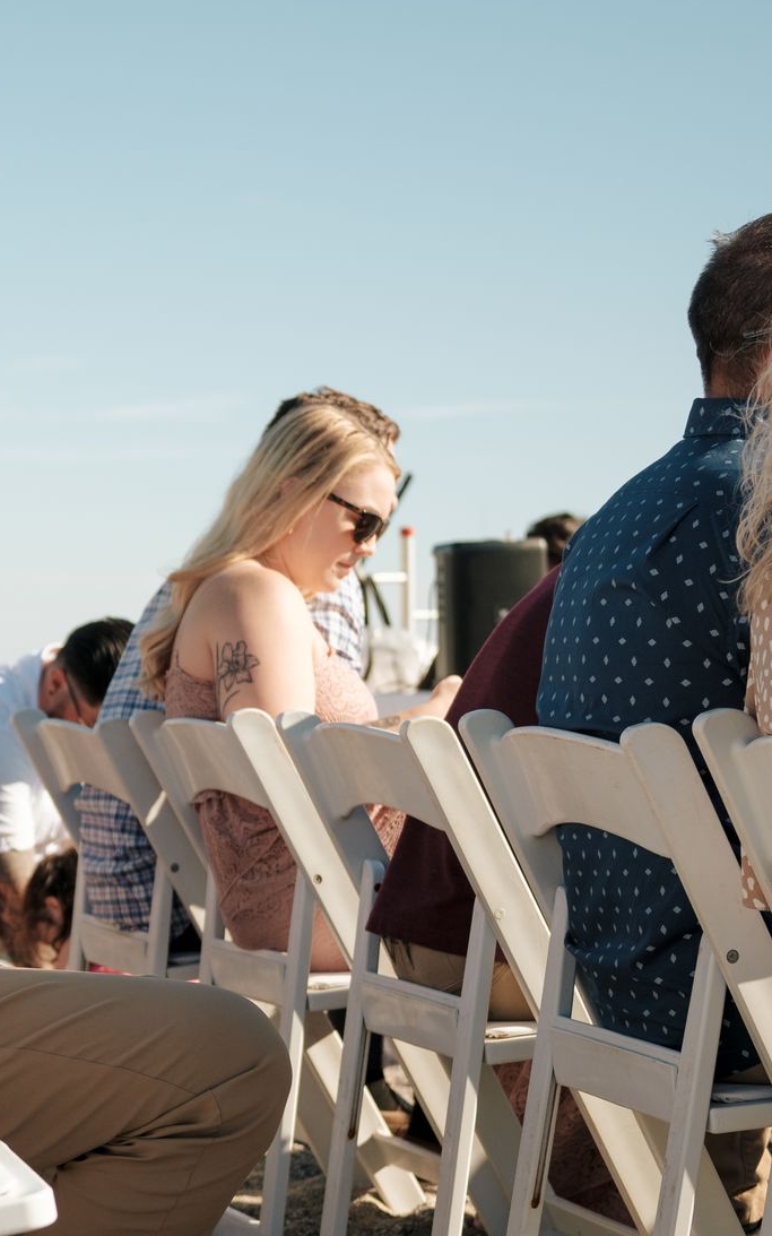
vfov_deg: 21.4
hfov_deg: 13.1
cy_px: 794
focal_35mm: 97
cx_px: -210
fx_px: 3266
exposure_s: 1/2000
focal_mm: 50
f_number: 4
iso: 400
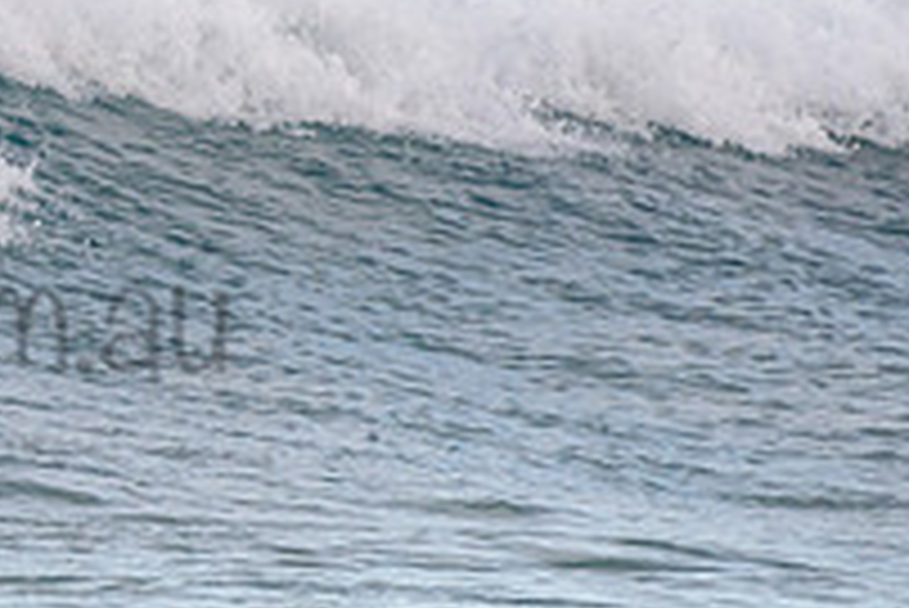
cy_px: 83
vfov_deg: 0.8
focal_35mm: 1753
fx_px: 44294
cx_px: -539
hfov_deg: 1.2
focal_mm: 500
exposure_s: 1/1600
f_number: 5.6
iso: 900
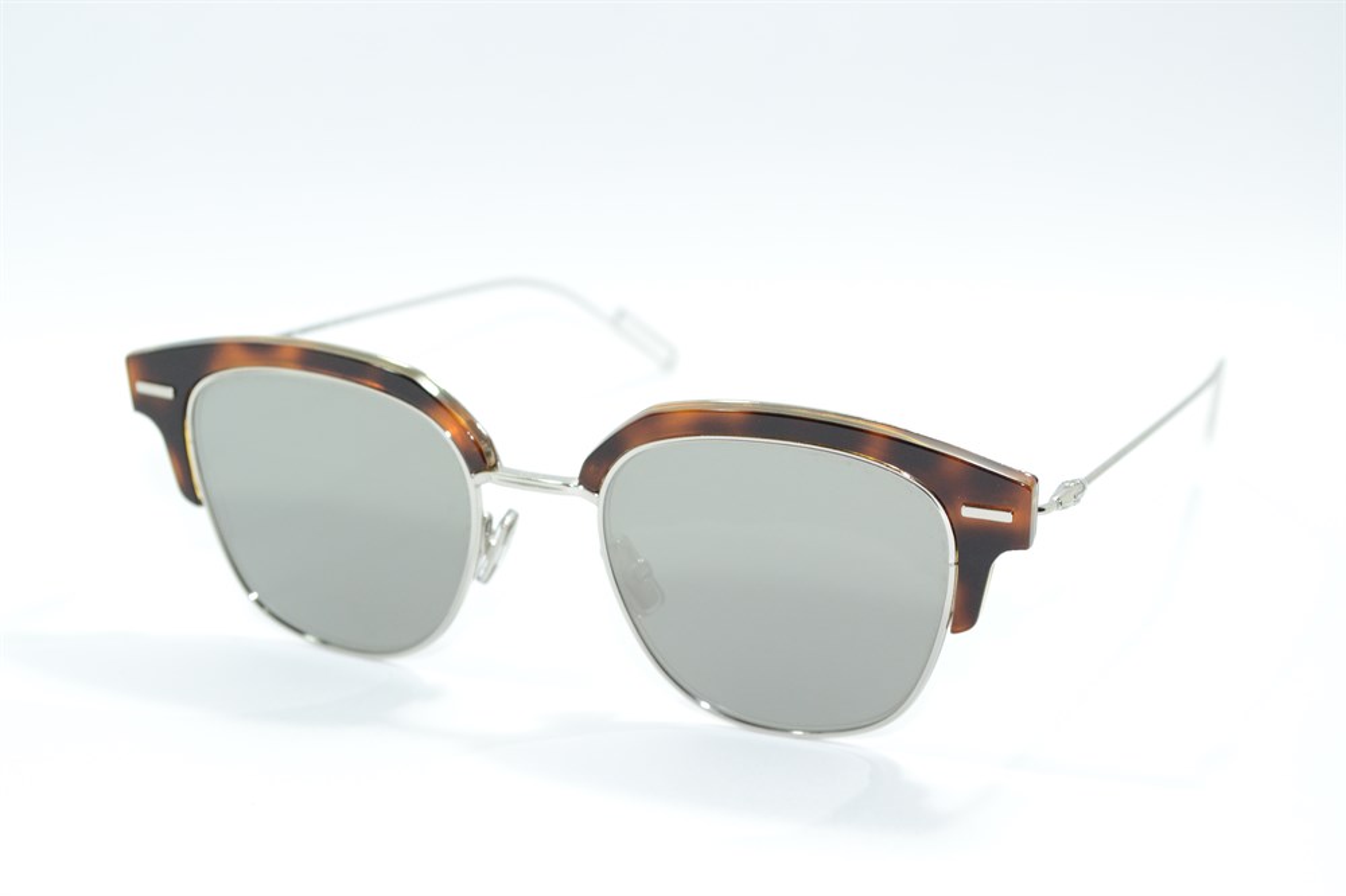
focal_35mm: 69
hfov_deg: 29.3
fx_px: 2579
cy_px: 448
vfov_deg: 19.7
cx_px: 673
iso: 800
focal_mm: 46
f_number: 8
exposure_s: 1/60
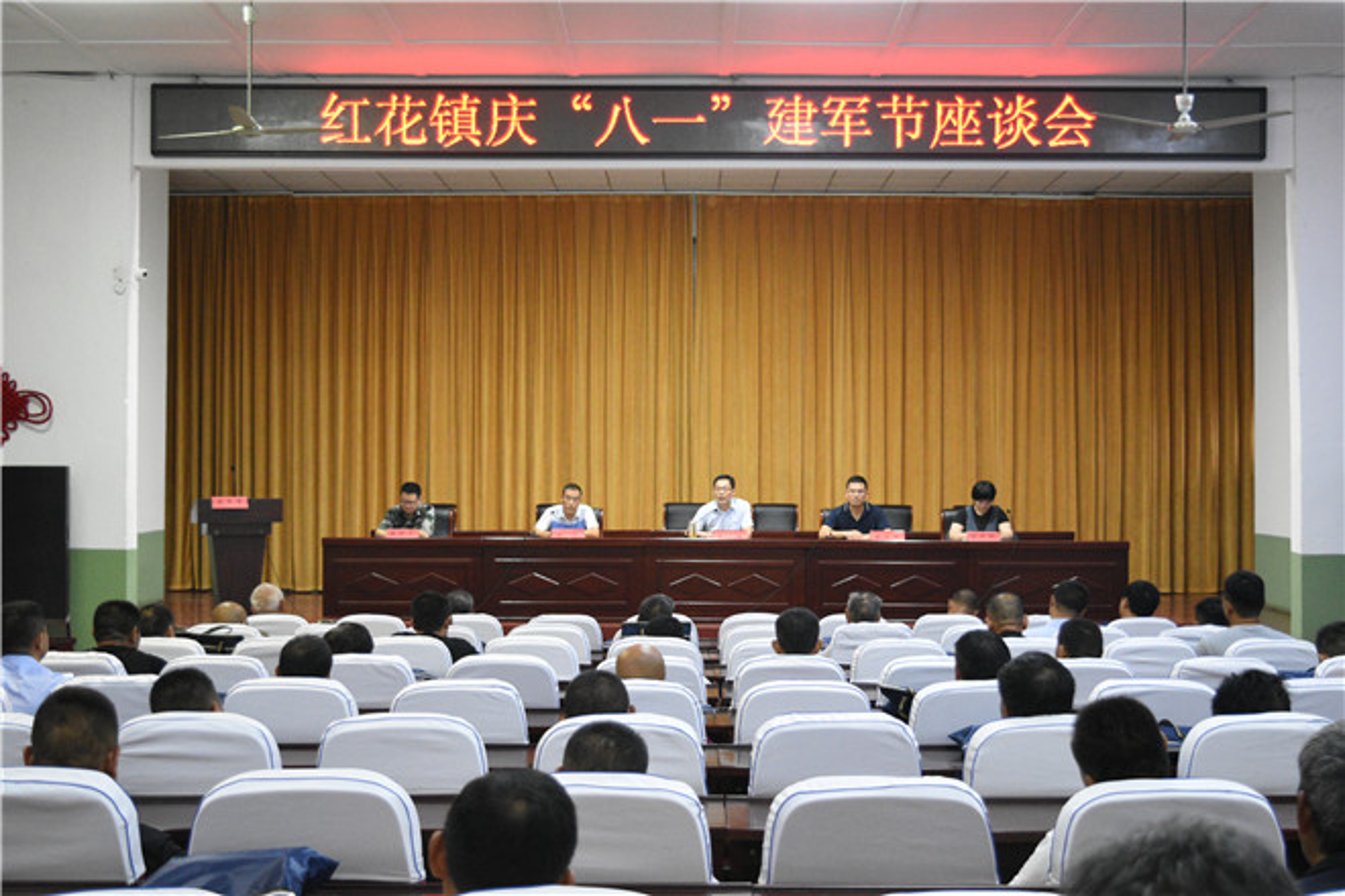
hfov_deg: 37.9
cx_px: 672
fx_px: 1961
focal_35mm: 52
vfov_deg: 25.8
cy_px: 448
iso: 2800
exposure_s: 1/60
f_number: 4.5
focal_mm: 35
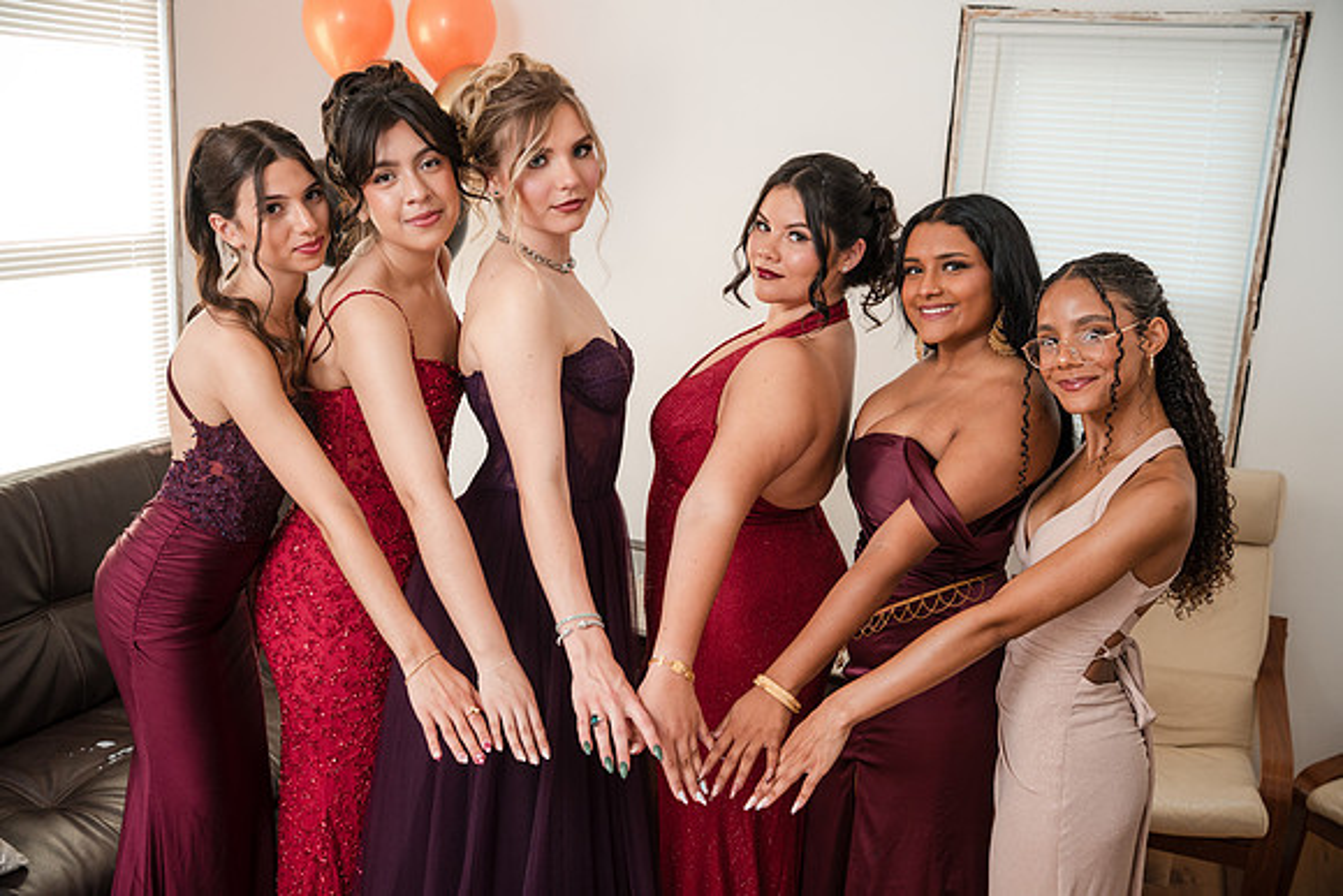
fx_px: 1306
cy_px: 448
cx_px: 672
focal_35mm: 35
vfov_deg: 37.9
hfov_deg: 54.4
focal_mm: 35
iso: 2000
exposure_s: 1/250
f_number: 4
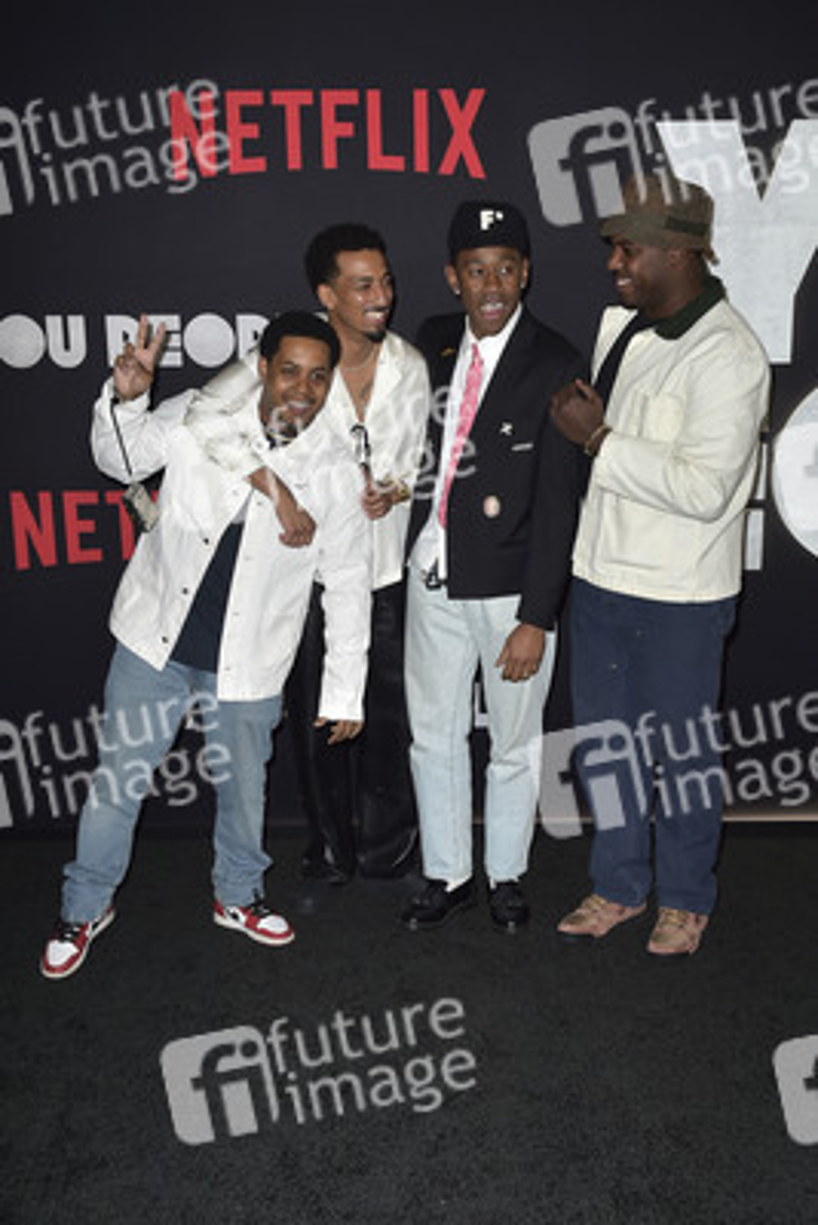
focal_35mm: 34
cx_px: 409
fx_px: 1158
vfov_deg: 55.8
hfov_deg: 38.9
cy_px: 612
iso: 500
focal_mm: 34
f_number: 6.3
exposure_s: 1/250
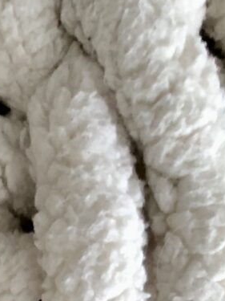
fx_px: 1327
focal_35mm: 153
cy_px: 700
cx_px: -304
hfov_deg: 8.8
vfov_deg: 11.1
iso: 40
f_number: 1.8
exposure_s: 1/20
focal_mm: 3.99
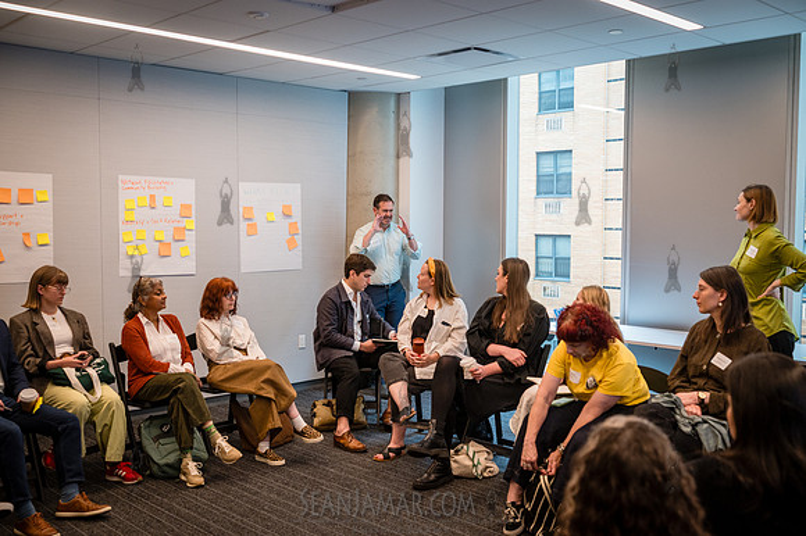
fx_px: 783
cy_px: 268
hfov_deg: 54.5
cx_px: 403
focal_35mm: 35
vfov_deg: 37.8
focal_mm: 35
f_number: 4
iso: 2000
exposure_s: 1/250
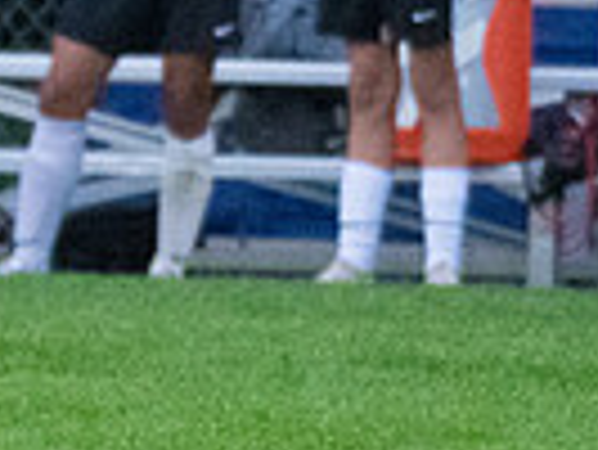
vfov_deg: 0.8
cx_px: -238
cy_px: 0
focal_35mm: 1760
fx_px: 30432
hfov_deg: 1.1
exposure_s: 1/2000
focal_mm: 280
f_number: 5.6
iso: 6400
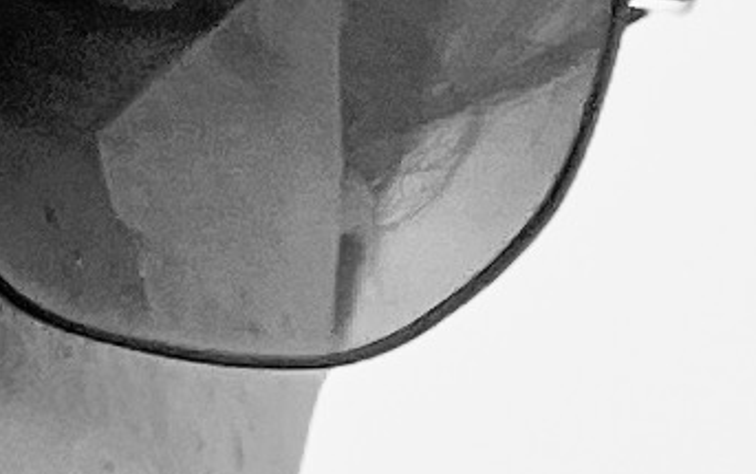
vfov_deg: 4.5
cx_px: -1560
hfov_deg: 6.6
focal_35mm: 286
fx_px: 5897
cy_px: 1213
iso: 40
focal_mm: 2.71
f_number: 2.2
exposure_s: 1/167
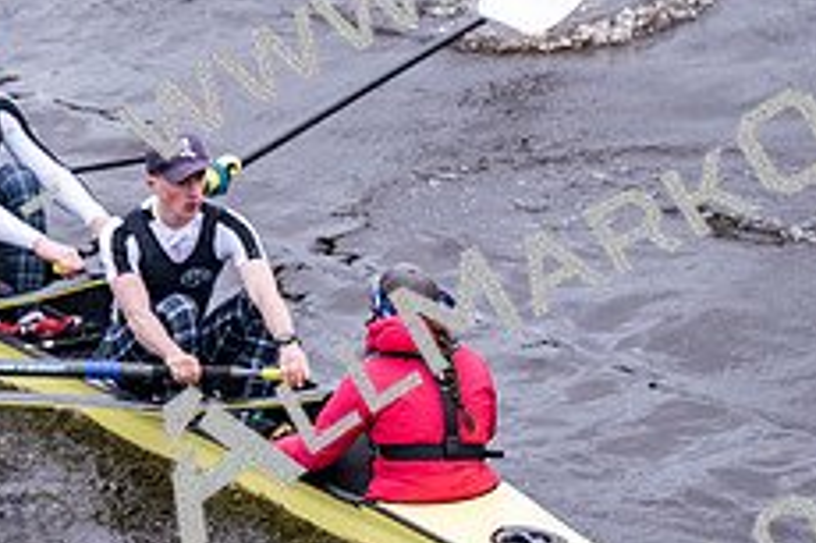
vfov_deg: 1.8
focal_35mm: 756
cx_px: -142
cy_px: 220
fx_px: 17123
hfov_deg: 2.7
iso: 2800
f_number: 2.8
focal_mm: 200
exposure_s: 1/2000
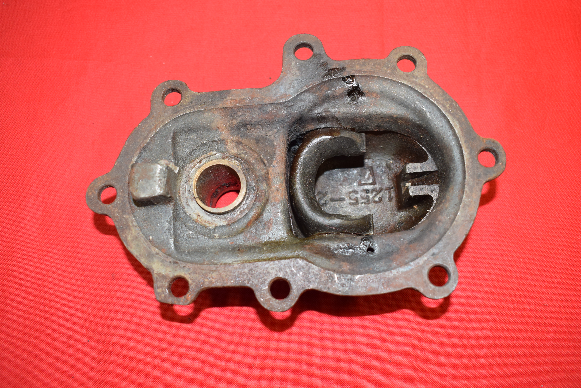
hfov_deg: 53.1
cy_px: 194
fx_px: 581
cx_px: 290
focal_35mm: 36
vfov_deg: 36.9
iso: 800
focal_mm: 24
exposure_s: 1/60
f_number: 5.6
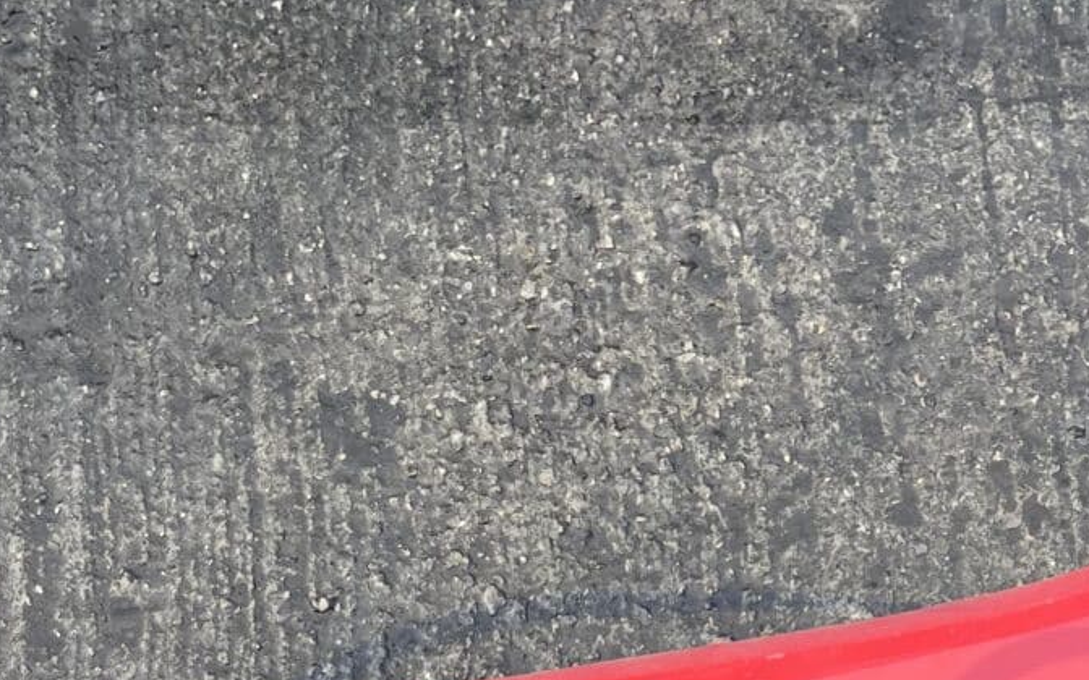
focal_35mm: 84
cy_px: 1368
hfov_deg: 24.5
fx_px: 2493
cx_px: 707
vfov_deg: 13.3
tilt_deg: -78.5
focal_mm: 5.1
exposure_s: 1/131
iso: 32
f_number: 1.6
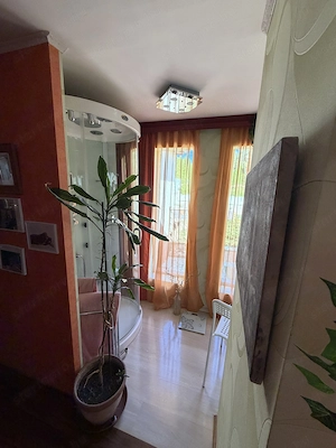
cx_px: 168
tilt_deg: -12.3
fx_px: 181
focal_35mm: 14
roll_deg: -2.5
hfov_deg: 85.7
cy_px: 224
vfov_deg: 102.1
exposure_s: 1/81
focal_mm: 2.22
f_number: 2.2
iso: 320
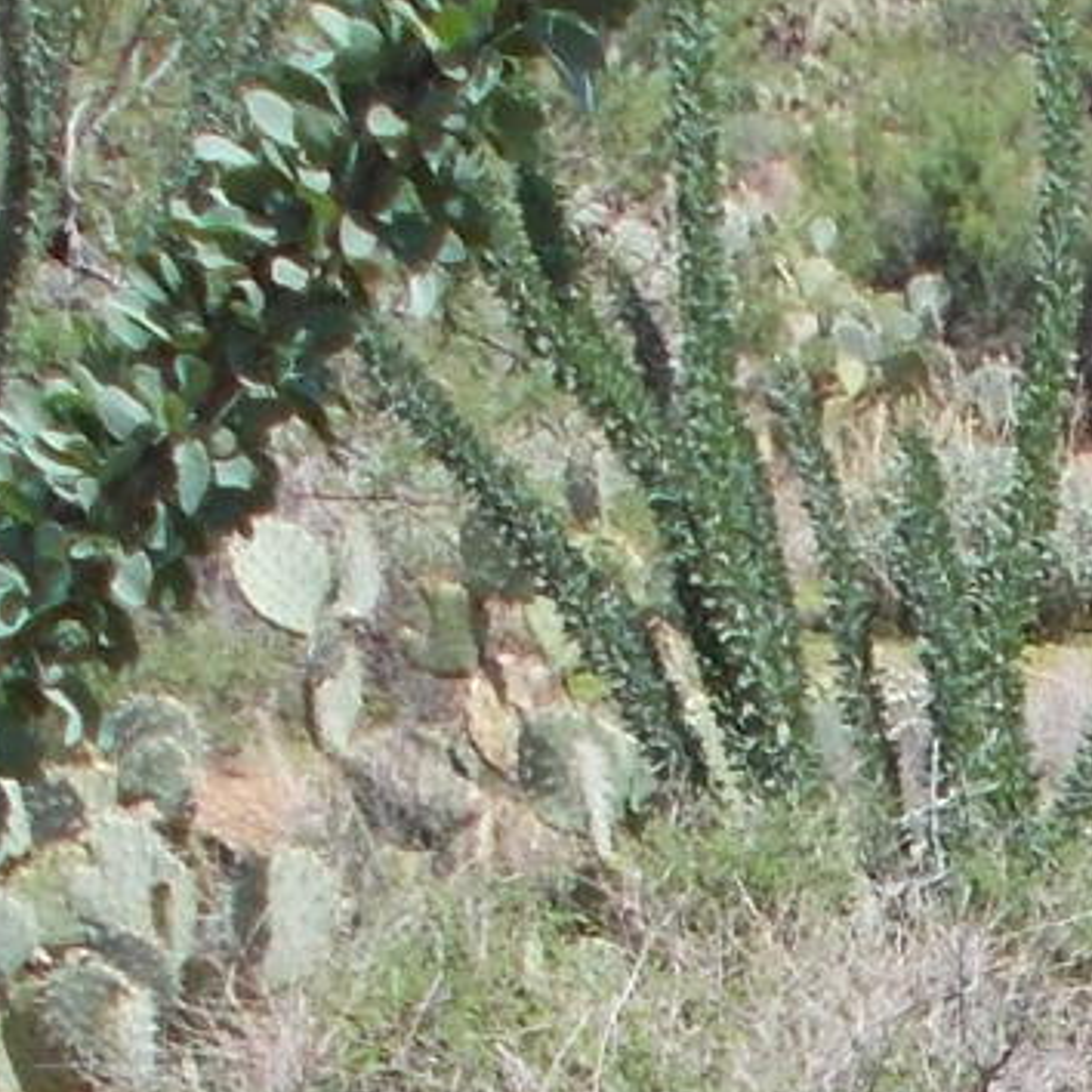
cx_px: 2021
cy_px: 1657
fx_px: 6960
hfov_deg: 8.6
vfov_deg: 8.8
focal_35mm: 195
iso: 80
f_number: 8
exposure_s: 1/125
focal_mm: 4.6
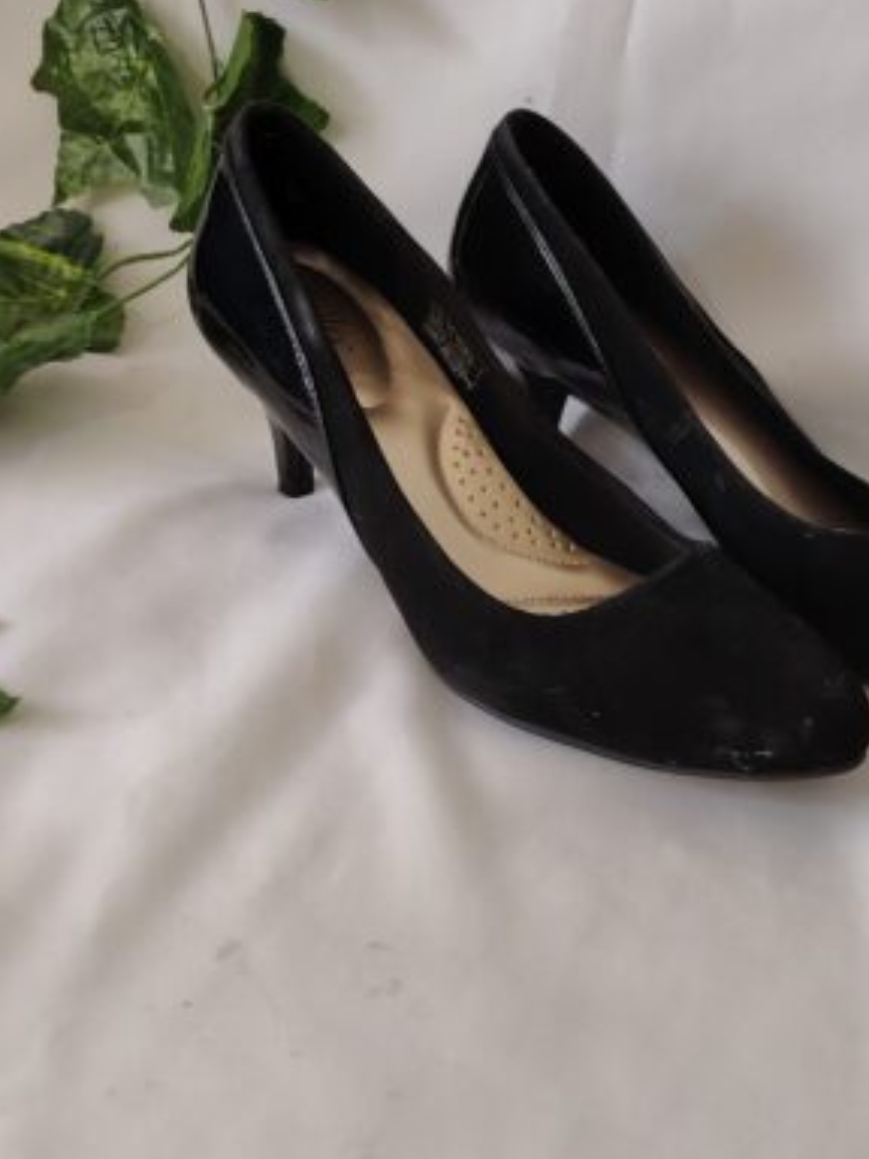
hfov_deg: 20.9
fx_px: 2343
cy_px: 395
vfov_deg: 27.6
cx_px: 610
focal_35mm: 70
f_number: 1.75
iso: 319
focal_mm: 5.25
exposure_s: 1/33.3
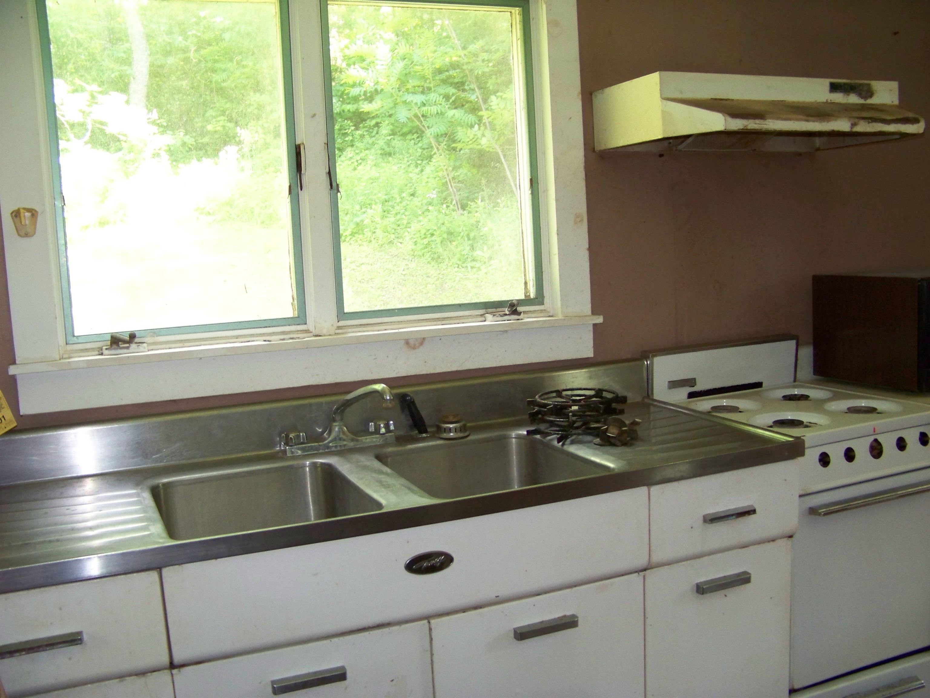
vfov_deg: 39.7
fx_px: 967
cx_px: 465
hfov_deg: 51.4
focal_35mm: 36
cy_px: 349
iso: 200
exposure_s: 1/30
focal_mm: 5.85
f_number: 2.8
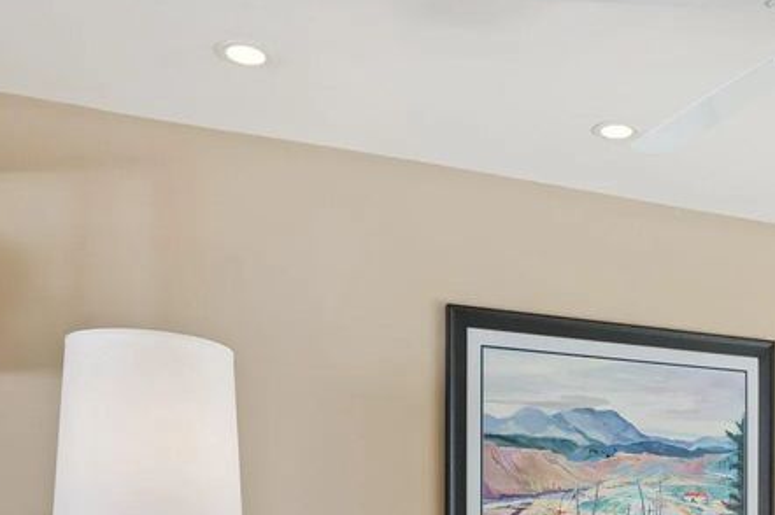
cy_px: 581
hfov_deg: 41.7
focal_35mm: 45
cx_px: 617
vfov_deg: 27.0
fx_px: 971
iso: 320
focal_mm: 19.5
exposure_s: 1/40
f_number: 8
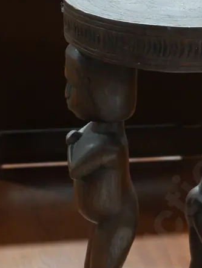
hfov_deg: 15.2
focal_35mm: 97
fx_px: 754
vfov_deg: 19.8
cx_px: 153
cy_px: 245
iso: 1250
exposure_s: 1/60
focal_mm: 21
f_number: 5
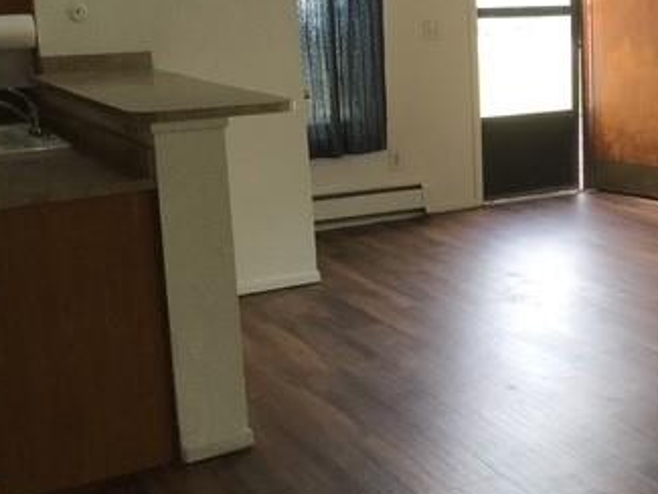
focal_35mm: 61
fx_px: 1160
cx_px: 591
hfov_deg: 30.3
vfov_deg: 24.0
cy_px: 182
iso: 25
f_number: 2.4
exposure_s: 1/40
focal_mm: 3.3
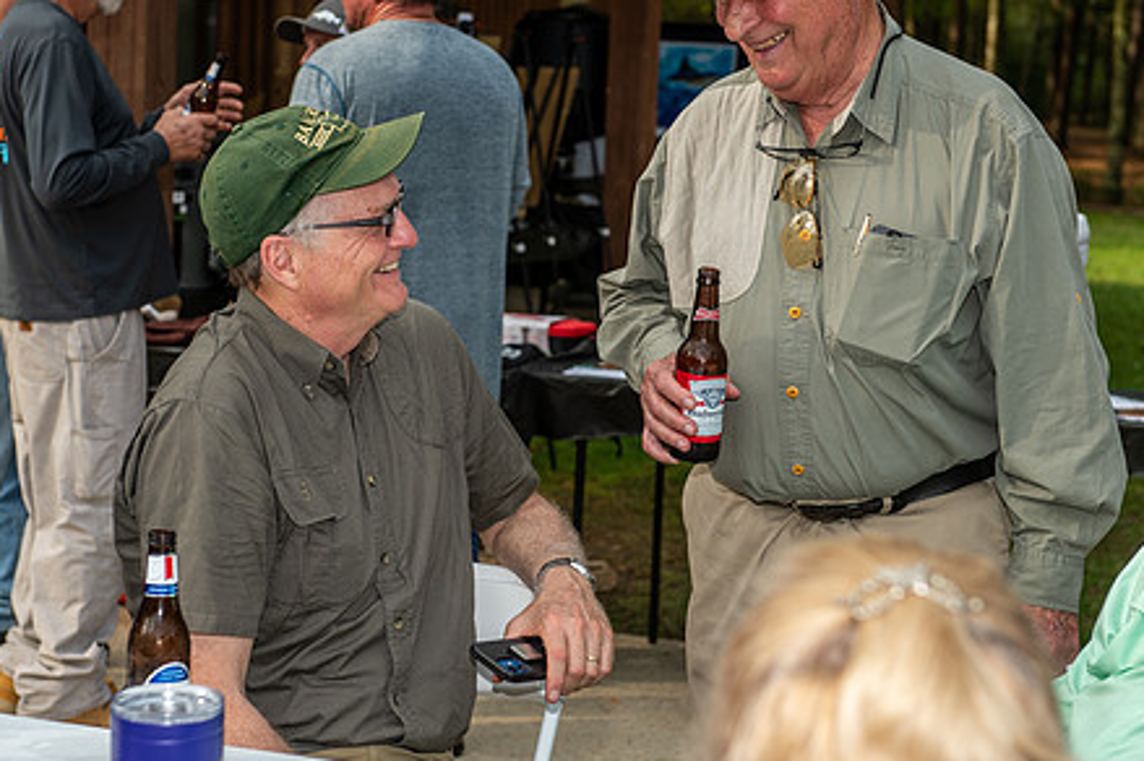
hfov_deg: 24.8
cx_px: 493
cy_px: 310
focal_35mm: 82
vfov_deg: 16.6
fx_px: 2604
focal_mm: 62
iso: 160
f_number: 5.6
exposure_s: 1/400
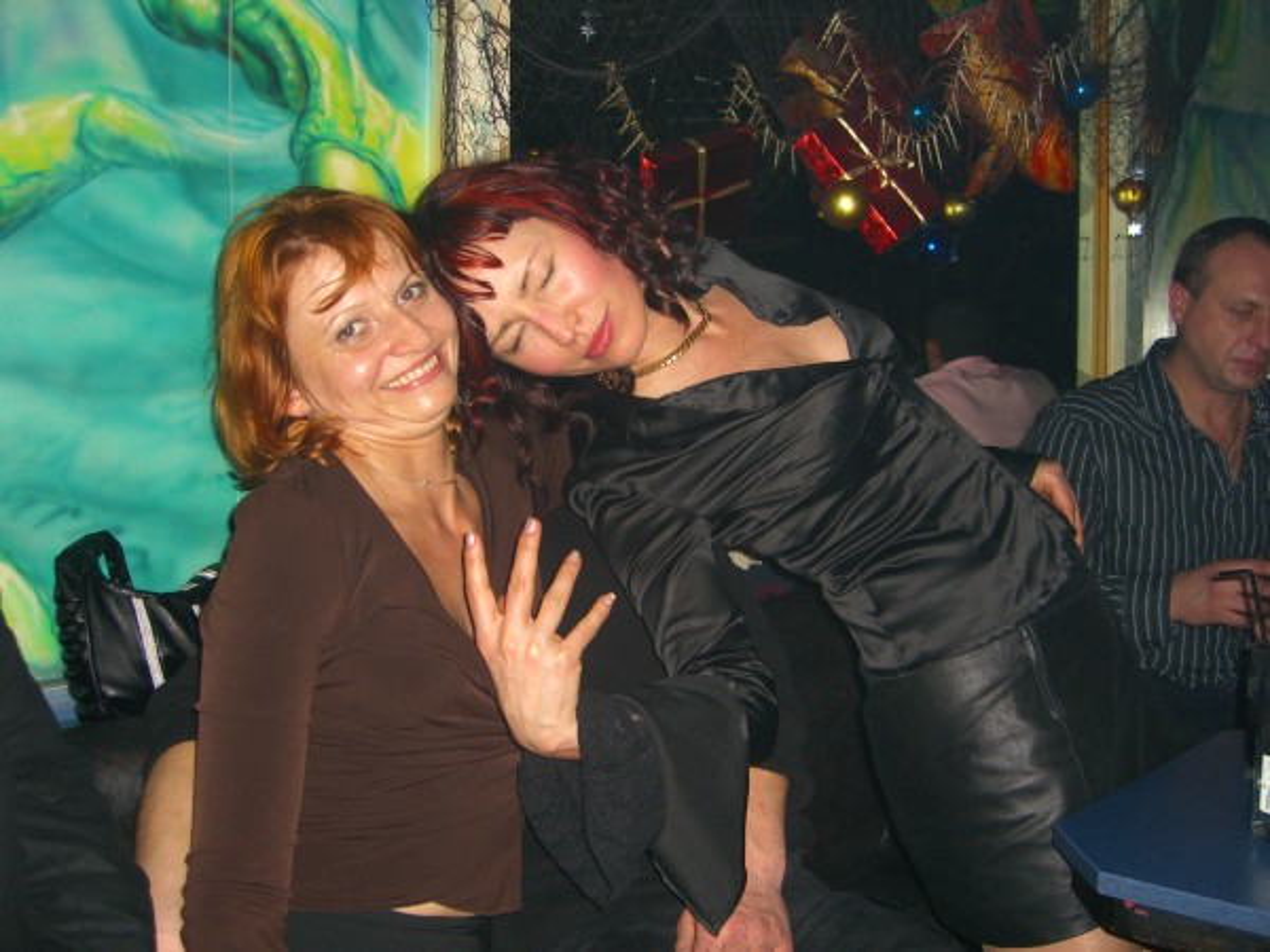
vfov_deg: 37.7
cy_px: 476
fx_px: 1394
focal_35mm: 38
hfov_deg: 49.0
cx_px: 635
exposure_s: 1/60
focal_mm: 7.9
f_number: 2.8
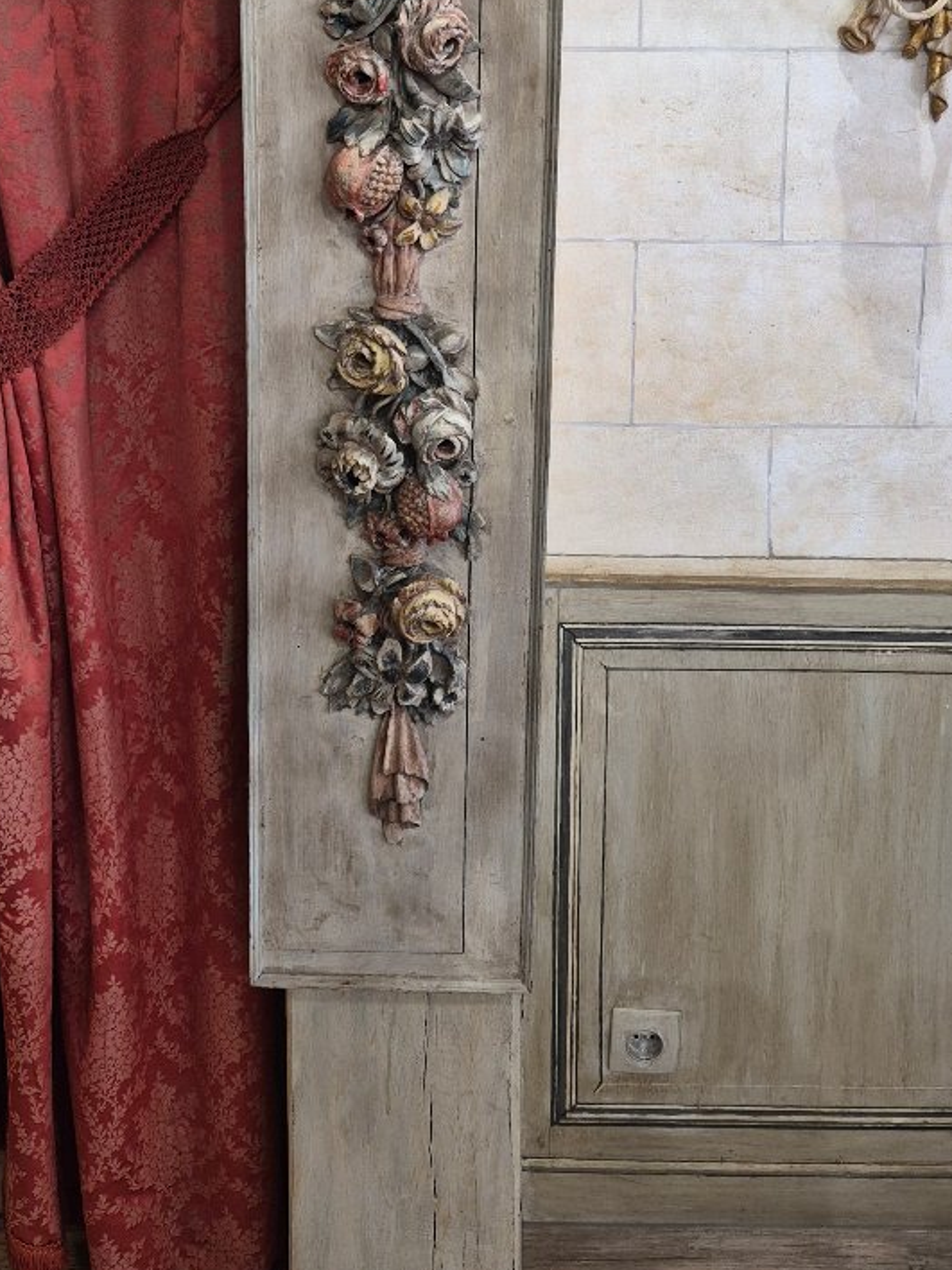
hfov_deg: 36.8
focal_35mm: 39
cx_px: 495
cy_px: 278
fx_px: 1430
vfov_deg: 45.7
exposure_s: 1/100
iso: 250
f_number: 1.8
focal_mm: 5.4
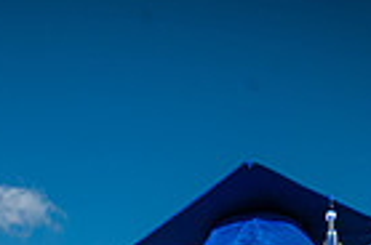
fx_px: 1028
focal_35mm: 100
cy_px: 473
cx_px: 8
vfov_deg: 12.2
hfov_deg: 19.9
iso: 200
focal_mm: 16
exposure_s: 1/500
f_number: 11
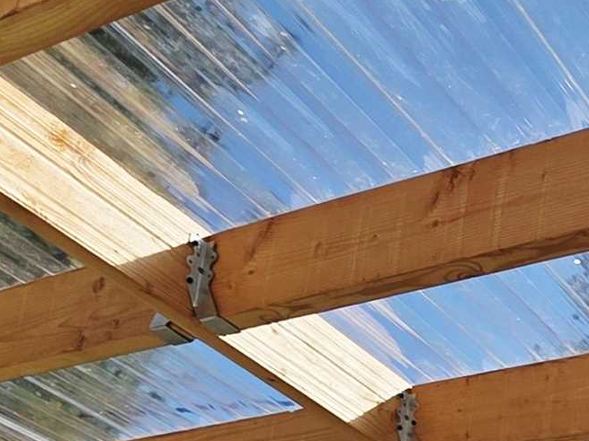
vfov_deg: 17.7
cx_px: 818
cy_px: 857
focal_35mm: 61
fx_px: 1038
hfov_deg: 25.8
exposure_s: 1/1667
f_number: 1.9
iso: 40
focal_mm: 2.2
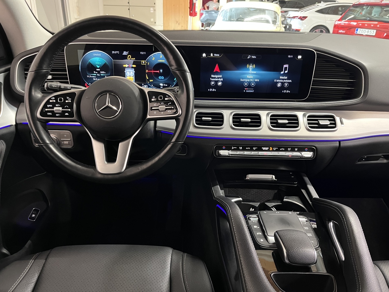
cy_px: 146
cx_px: 194
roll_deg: -1.1
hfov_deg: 67.3
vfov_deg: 53.1
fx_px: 292
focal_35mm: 26
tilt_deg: -24.8
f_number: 1.6
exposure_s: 1/35
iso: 640
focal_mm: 5.1
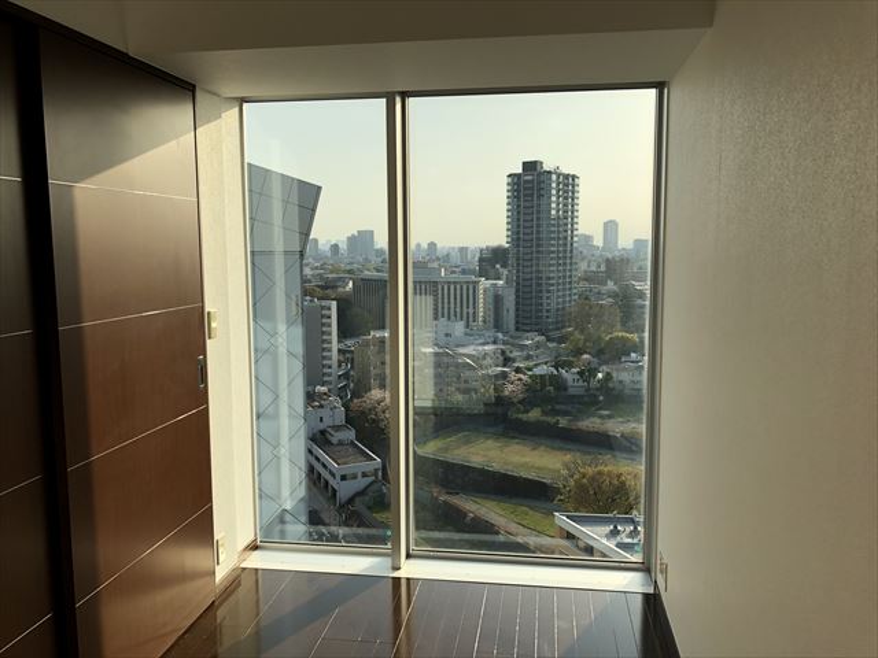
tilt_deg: -6.9
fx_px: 710
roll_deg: +0.4
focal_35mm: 28
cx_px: 439
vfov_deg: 49.7
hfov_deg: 63.4
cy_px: 329
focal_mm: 3.99
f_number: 1.8
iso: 20
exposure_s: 1/623
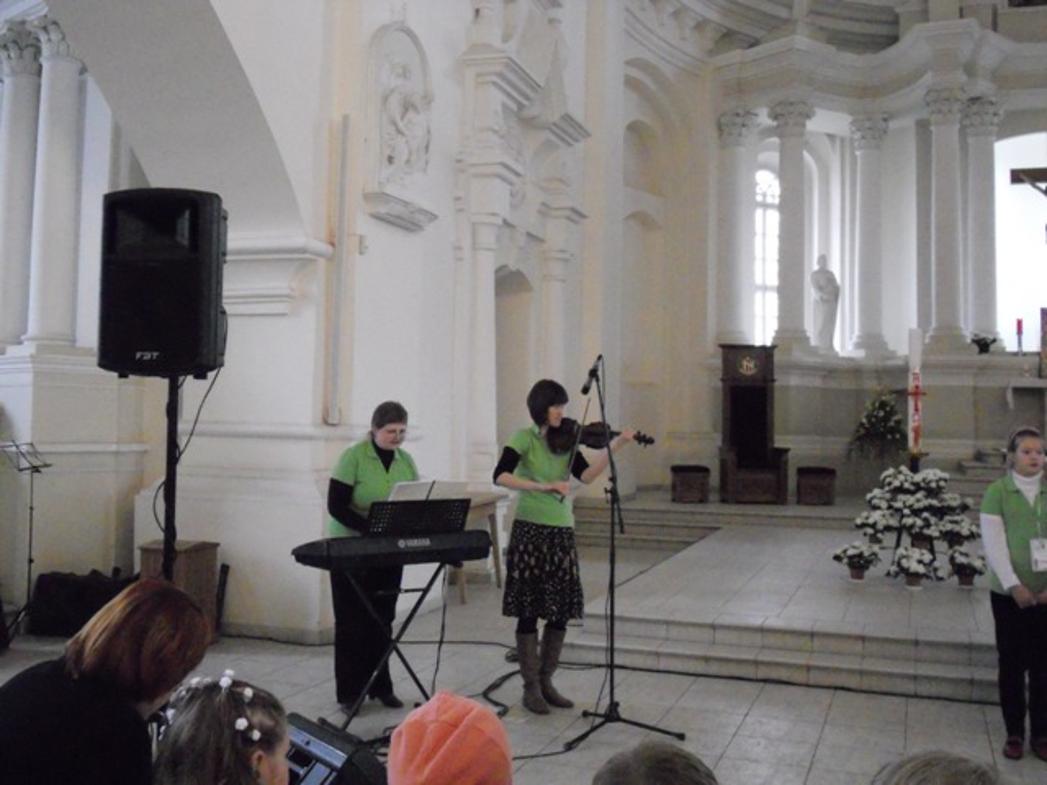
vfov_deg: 37.7
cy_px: 392
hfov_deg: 49.0
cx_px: 524
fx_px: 1149
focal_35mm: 38
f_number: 3.9
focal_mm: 6.9
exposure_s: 1/50
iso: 1600
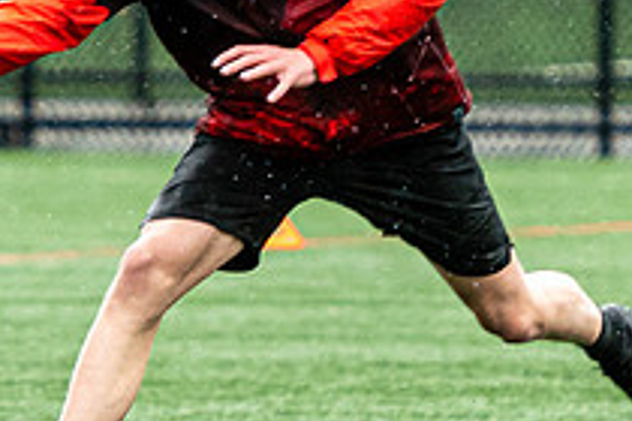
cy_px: 94
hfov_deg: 1.7
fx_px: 21328
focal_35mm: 1215
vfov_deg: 1.1
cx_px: 41
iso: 800
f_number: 2.8
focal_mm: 165
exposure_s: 1/1000
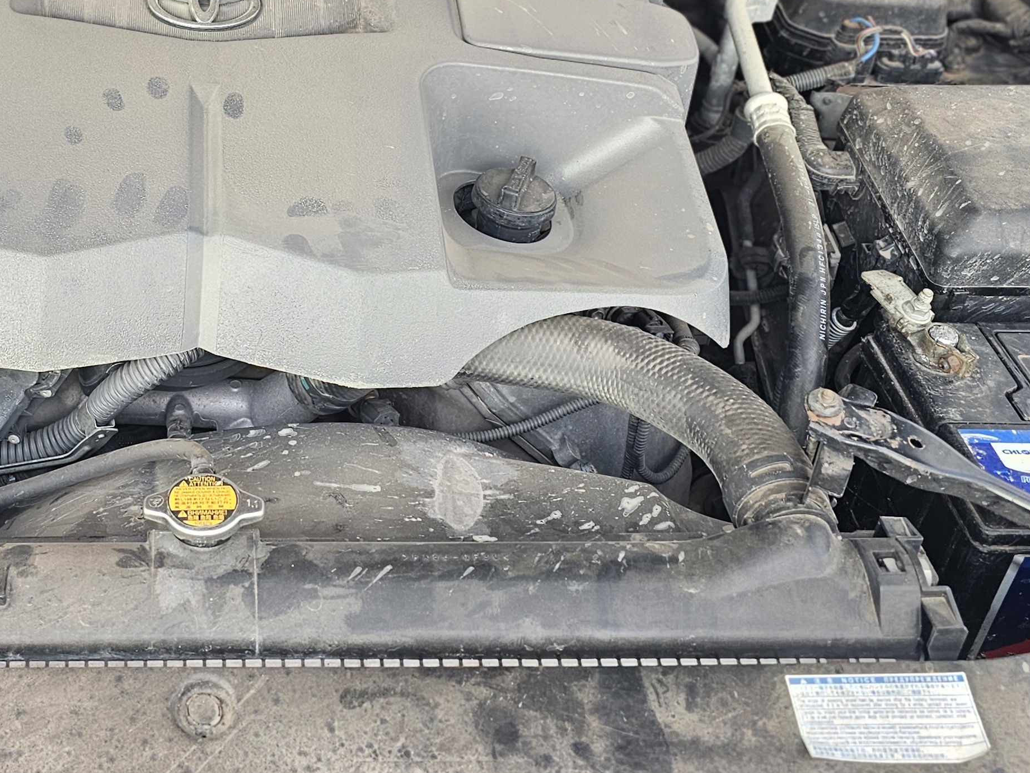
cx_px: 195
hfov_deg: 36.8
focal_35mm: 50
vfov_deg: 28.1
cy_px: 89
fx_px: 1488
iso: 64
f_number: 1.7
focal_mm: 6.3
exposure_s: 1/100
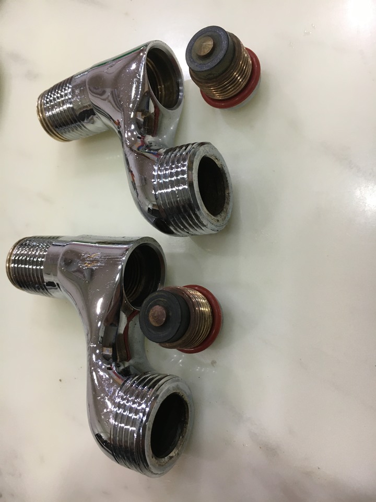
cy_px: 251
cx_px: 188
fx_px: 420
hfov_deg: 48.2
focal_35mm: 29
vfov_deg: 61.7
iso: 80
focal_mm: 4.15
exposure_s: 1/30
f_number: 2.2
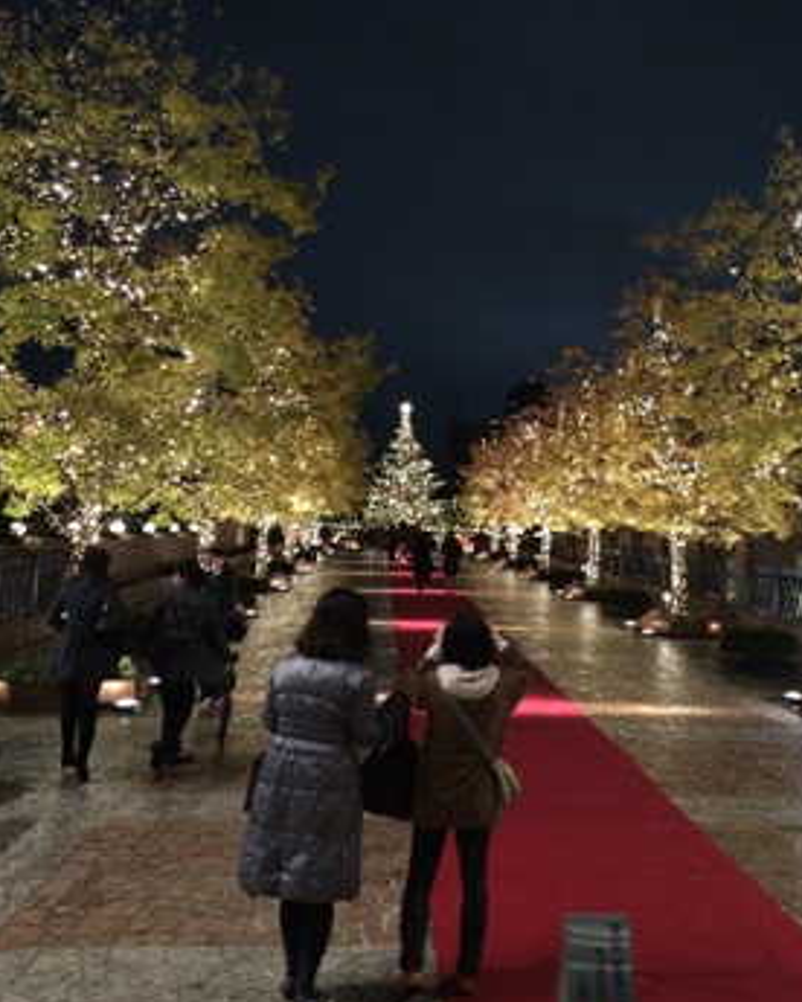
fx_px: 1127
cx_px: 479
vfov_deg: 47.9
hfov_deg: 39.0
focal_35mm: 38
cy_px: 485
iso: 320
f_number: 2.2
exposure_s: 1/17
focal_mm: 4.12
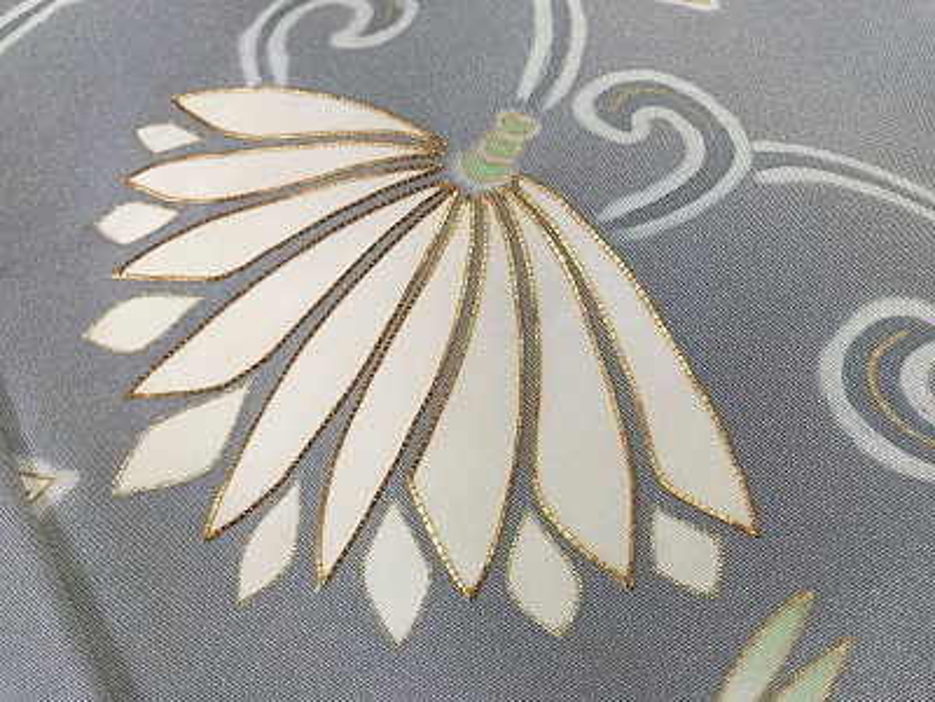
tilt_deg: -67.3
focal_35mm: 28
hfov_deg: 63.4
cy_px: 351
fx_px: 756
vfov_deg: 49.7
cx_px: 468
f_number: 1.8
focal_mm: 3.99
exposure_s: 1/30
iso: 25
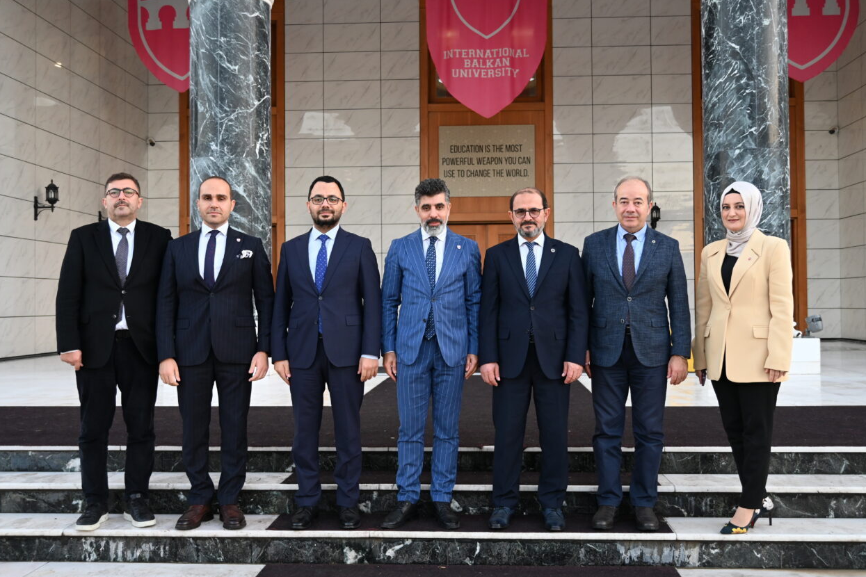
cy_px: 283
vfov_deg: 35.3
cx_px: 439
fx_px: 909
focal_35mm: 38
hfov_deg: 51.0
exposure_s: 1/125
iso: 500
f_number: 3.8
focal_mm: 24.5
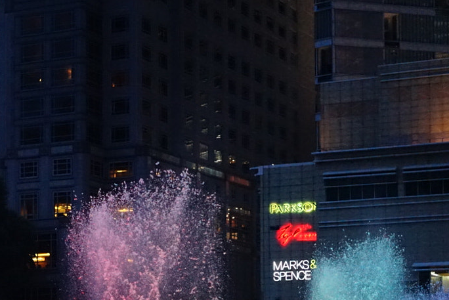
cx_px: 44
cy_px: 292
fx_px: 1460
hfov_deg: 17.2
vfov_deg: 11.6
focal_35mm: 117
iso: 6400
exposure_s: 1/800
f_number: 1.8
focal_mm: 50
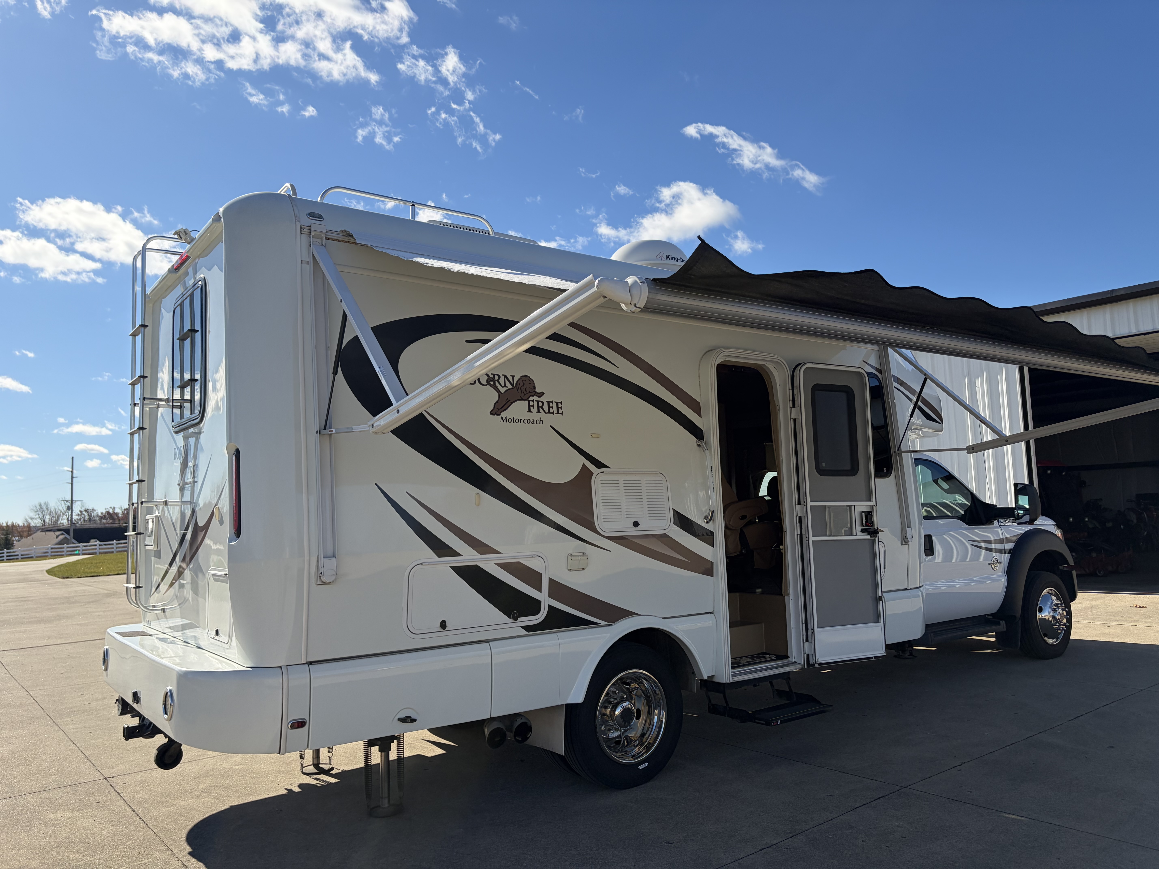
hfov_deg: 67.3
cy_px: 434
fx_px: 871
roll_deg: +2.9
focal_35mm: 26
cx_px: 580
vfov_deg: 53.1
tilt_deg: +3.6
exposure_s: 1/3448
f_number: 1.6
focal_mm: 5.96
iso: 50
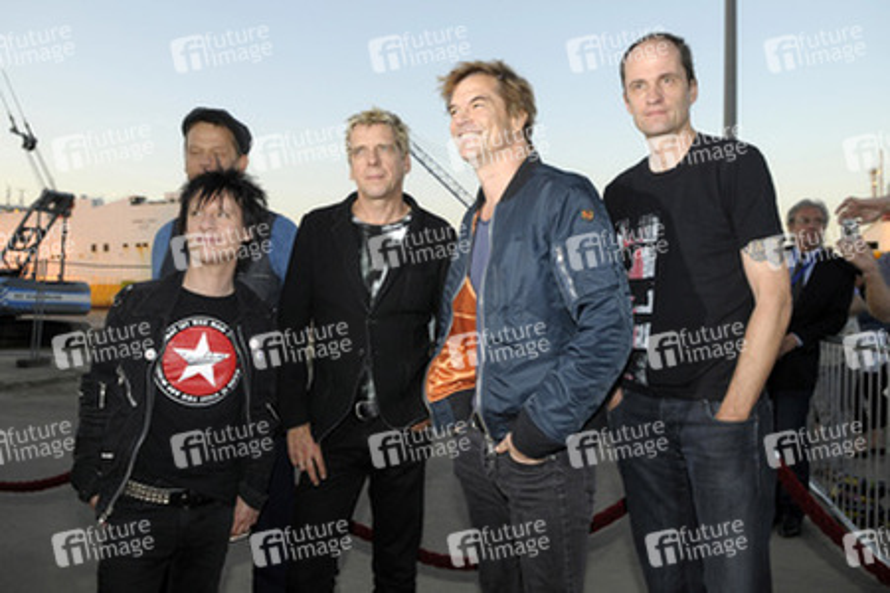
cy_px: 296
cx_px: 445
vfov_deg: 50.4
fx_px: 630
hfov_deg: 70.4
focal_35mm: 26
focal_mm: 17
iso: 320
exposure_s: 1/200
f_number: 5
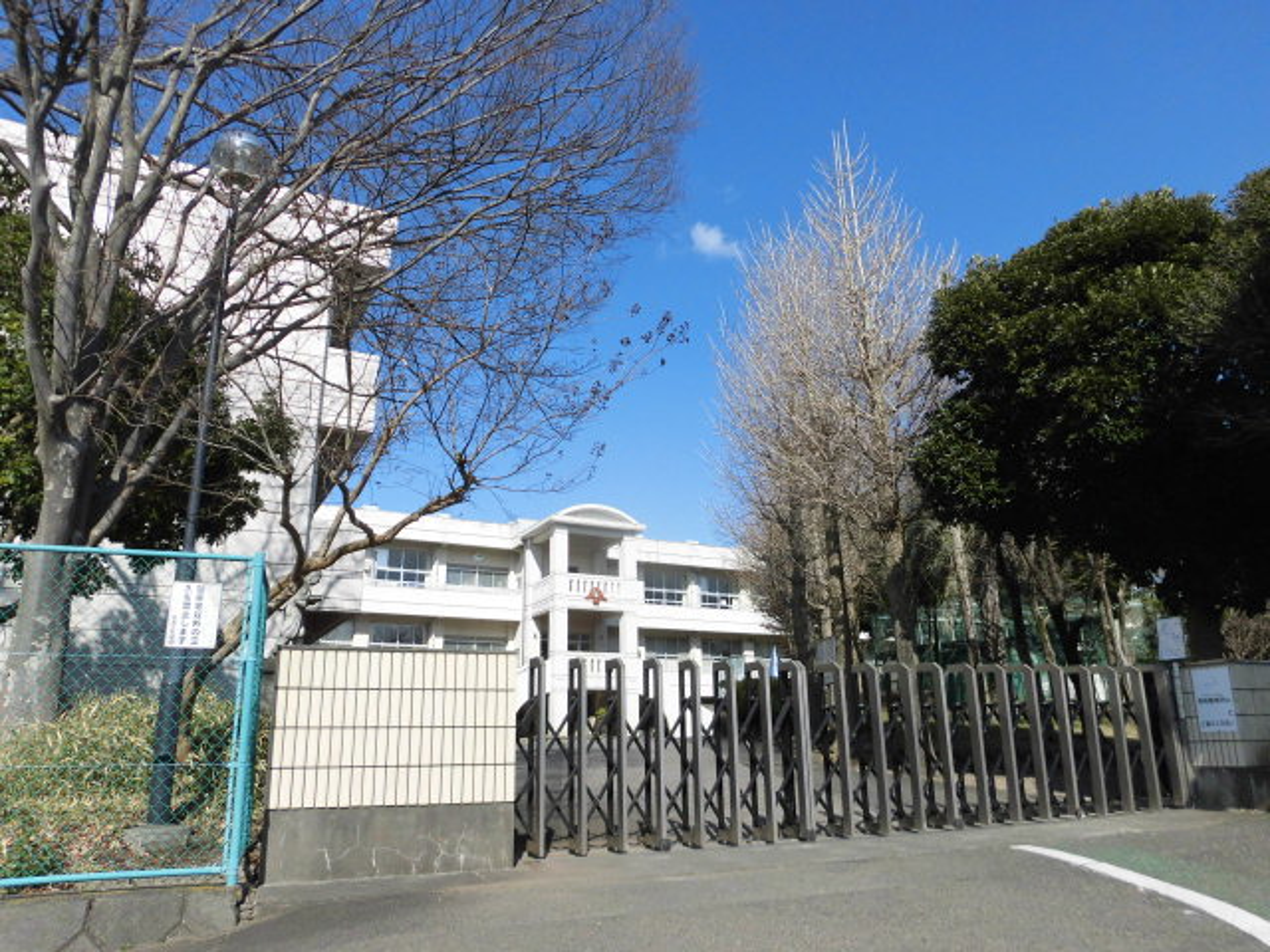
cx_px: 635
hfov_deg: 71.6
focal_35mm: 24
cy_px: 476
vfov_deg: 56.8
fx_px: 881
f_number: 7.8
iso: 100
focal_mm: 4.3
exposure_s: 1/250
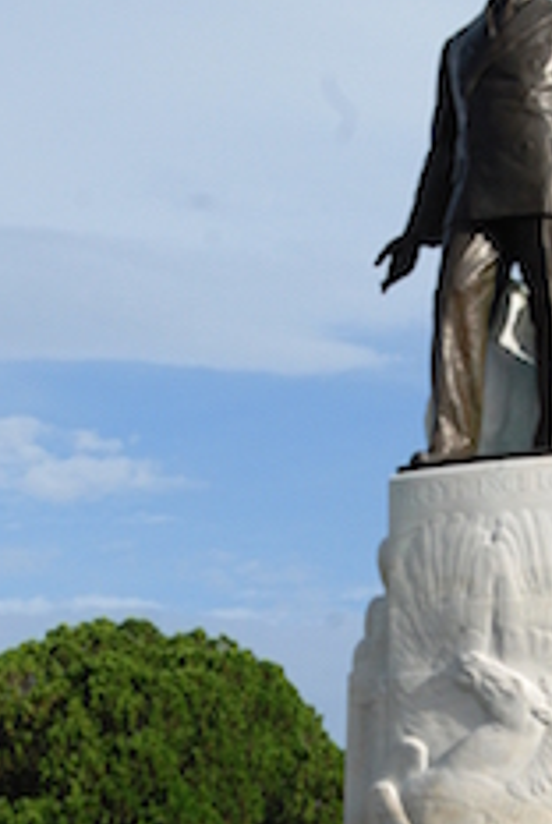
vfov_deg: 20.4
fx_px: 2270
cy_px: 622
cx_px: 511
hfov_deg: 13.7
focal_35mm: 99
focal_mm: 32
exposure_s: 1/500
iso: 400
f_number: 11
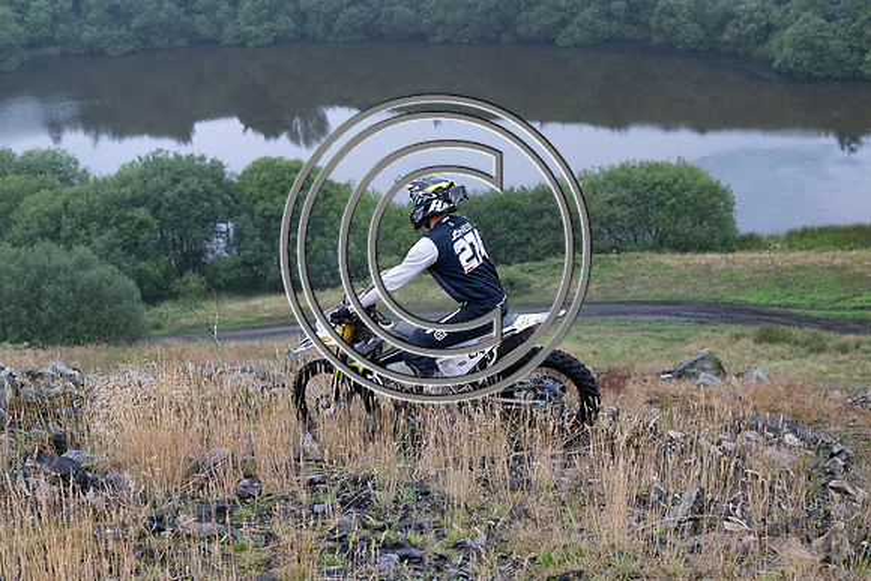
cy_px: 290
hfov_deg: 28.8
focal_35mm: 70
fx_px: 1694
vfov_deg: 19.5
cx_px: 436
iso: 3200
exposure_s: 1/1600
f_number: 5
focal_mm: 70
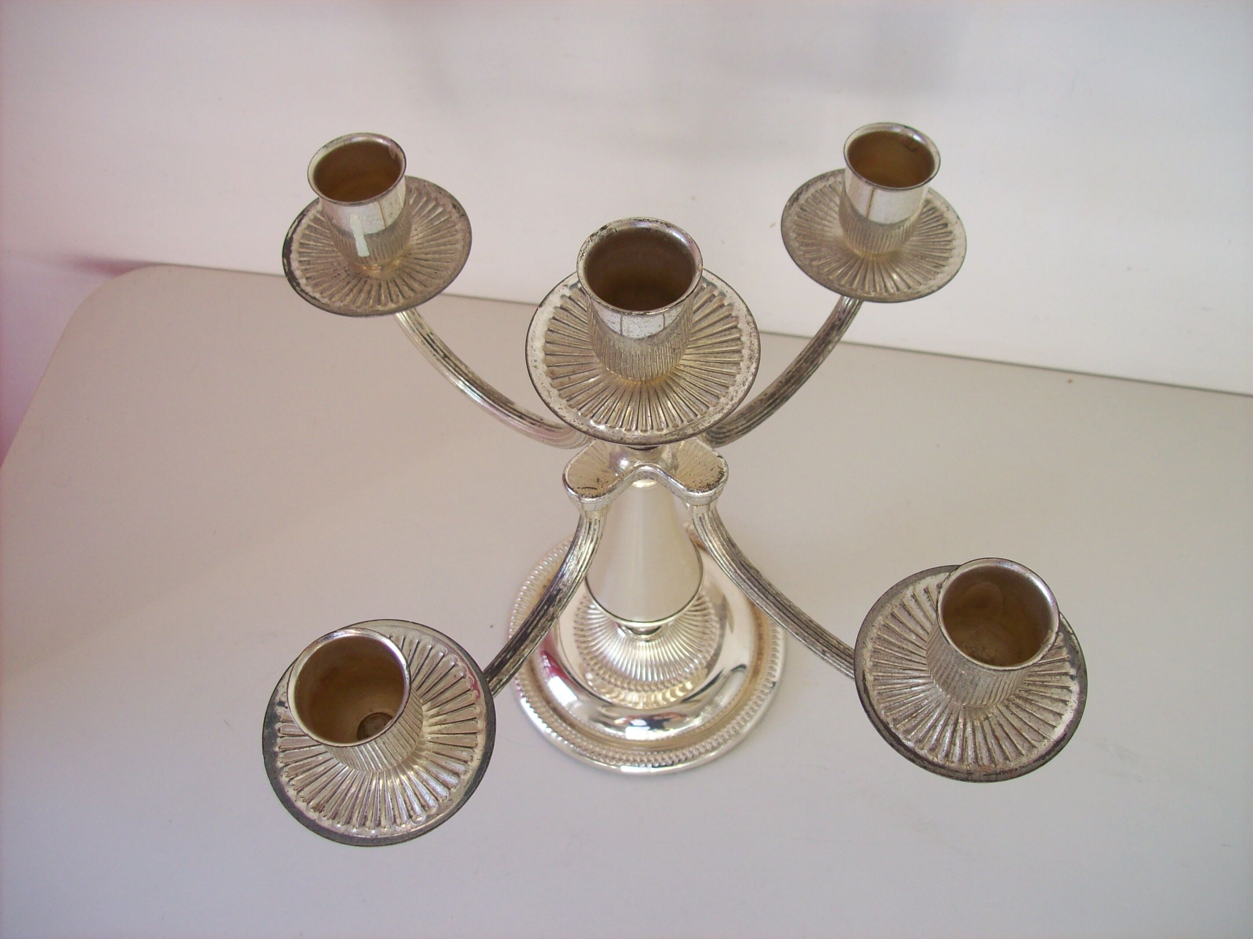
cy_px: 470
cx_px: 626
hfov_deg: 51.4
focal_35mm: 36
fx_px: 1303
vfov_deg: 39.6
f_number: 2.7
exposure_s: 1/135
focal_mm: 6
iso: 80
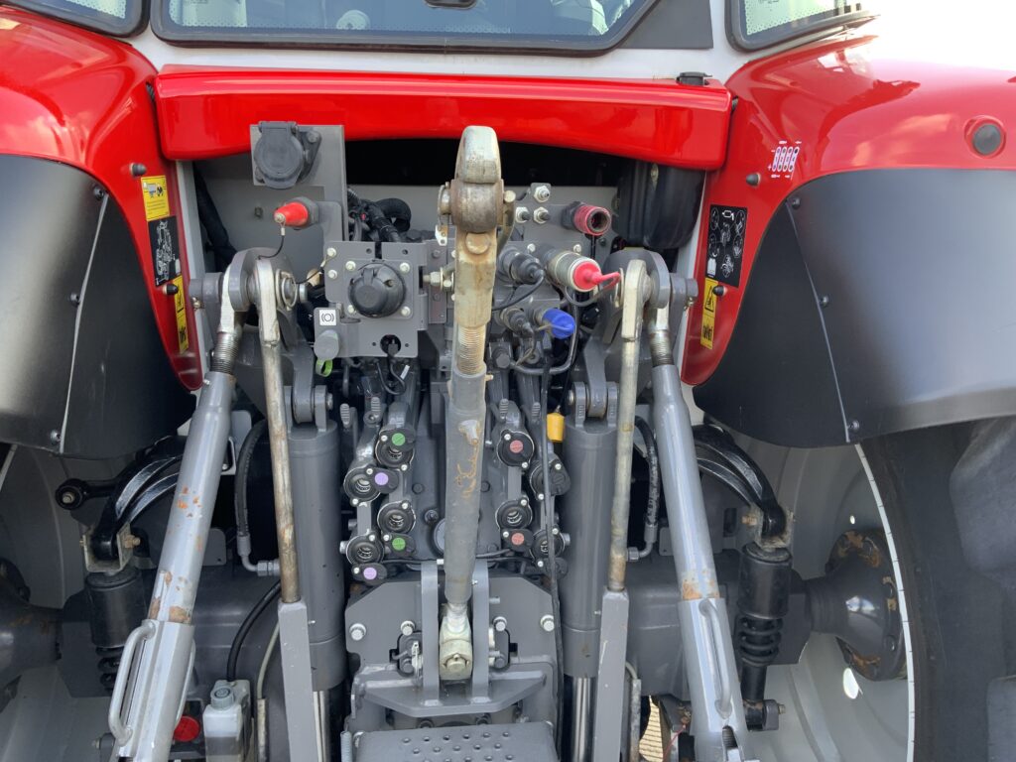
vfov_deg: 48.2
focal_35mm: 29
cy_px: 381
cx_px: 508
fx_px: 851
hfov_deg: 61.7
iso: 40
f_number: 1.8
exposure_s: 1/122
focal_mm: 3
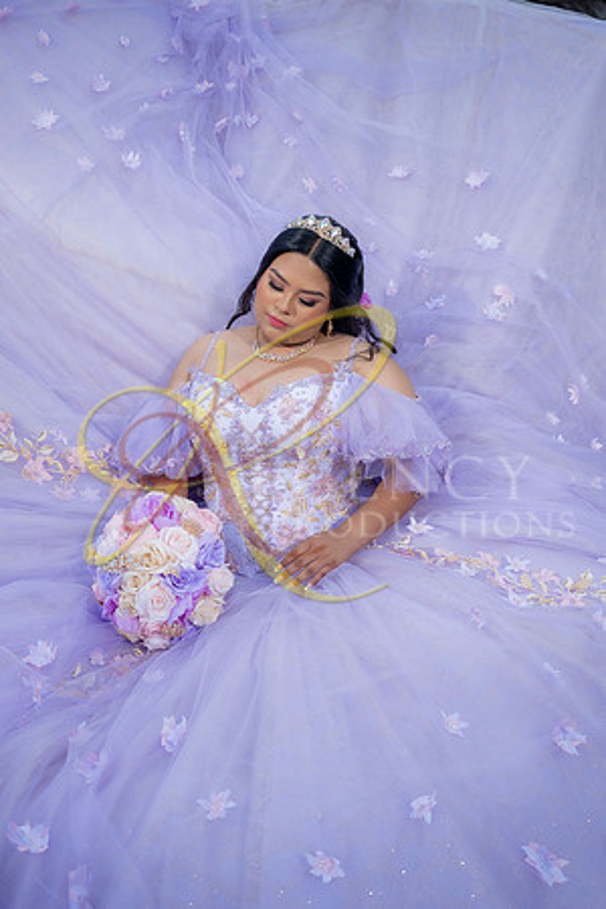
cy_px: 454
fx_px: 757
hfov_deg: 43.6
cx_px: 303
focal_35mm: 30
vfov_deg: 61.9
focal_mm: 20
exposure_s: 1/800
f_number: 2.8
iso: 125
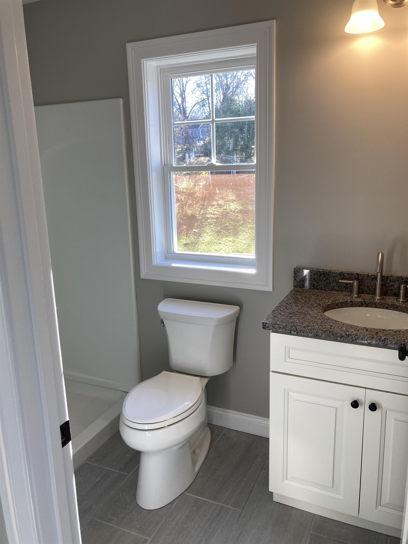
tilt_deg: -12.0
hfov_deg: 49.7
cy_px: 272
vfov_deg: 63.4
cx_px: 204
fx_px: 440
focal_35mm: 28
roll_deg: +1.7
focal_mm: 3.99
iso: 32
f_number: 1.8
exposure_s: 1/120
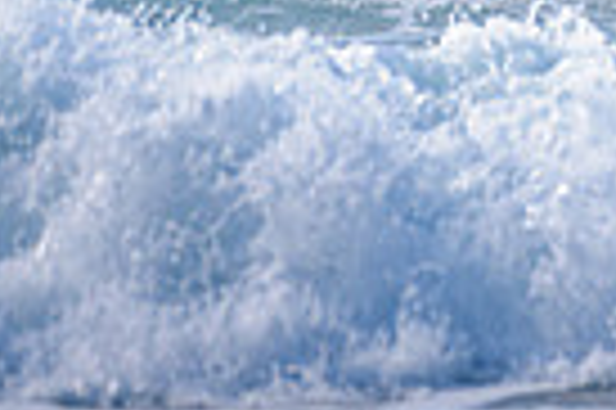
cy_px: -416
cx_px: 851
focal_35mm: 2598
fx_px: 44401
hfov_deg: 0.8
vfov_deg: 0.5
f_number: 5.6
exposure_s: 1/2000
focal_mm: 500
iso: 220
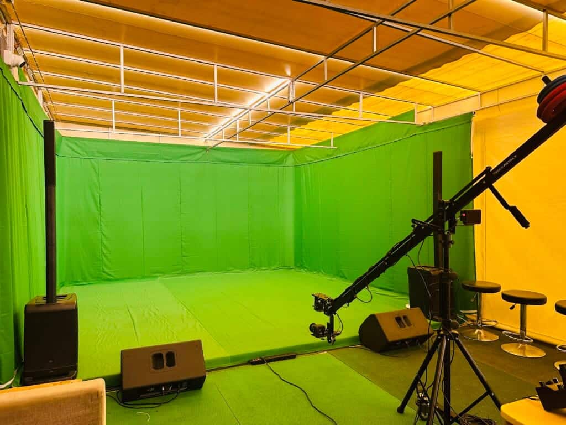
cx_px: 283
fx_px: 392
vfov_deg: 56.8
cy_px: 212
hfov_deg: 71.6
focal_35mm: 24
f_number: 1.78
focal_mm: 6.86
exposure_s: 1/121
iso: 125
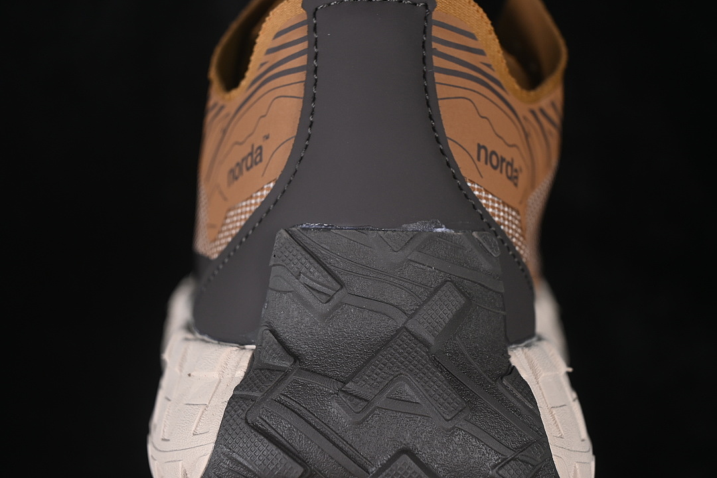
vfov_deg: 18.2
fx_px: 1494
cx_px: 358
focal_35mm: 75
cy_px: 239
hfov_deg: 27.0
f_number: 6.3
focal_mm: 50
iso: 160
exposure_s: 1/60
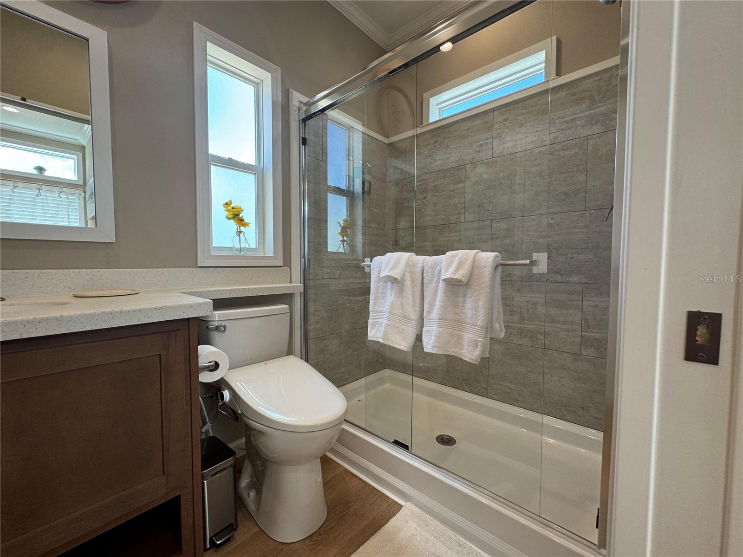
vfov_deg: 85.7
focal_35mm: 14
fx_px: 300
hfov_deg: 102.1
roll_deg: -0.4
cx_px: 372
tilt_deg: -2.9
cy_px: 278
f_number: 2.2
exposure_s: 1/120
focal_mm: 2.22
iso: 100
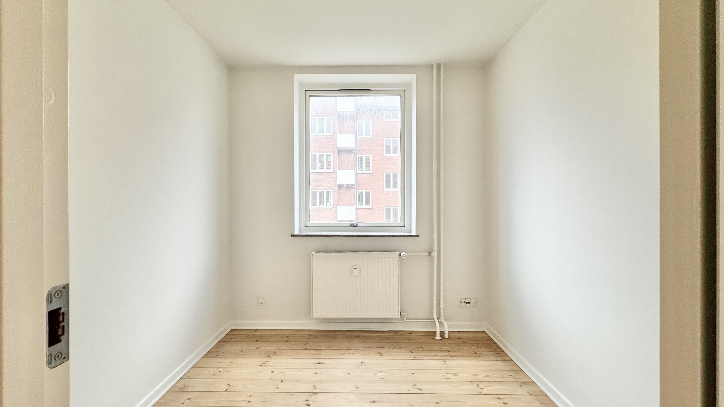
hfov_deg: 99.3
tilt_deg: -0.6
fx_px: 307
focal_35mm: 16
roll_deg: +0.2
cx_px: 352
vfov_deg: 67.1
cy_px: 203
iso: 160
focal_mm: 2.22
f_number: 2.2
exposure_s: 1/100
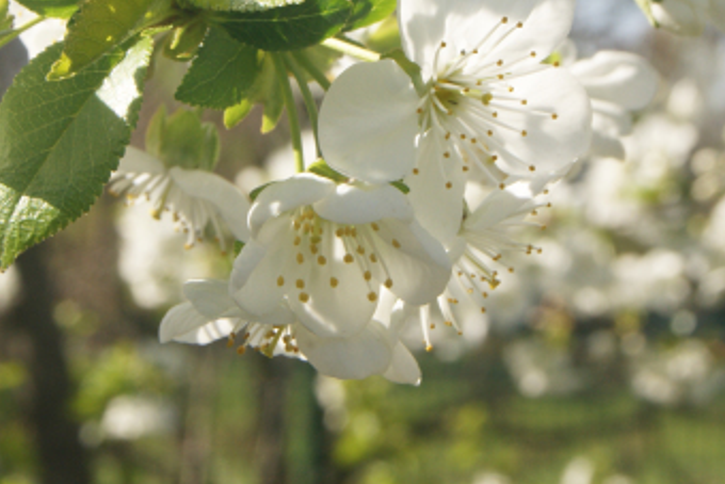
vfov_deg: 9.7
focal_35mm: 141
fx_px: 2841
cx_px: 318
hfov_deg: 14.5
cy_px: 35
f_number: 13
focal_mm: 40
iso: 100
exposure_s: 1/100
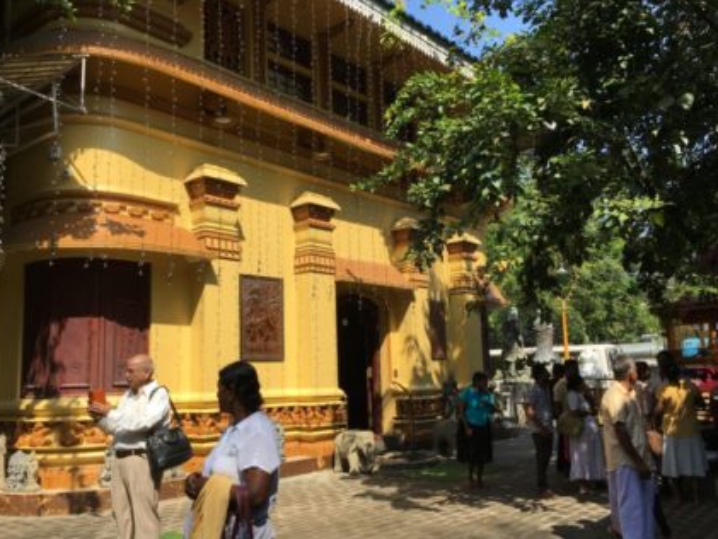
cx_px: 338
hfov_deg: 58.3
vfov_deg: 45.4
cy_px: 287
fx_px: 643
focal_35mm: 31
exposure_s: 1/1166
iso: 25
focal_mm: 4.15
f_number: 2.2
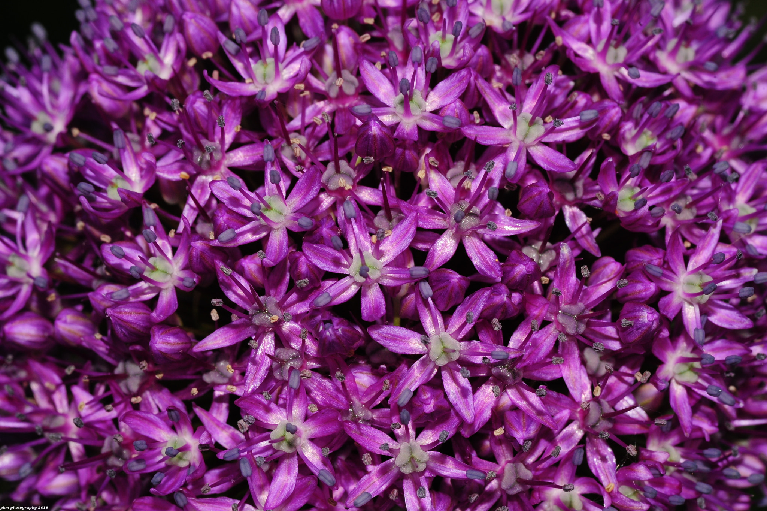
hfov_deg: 20.4
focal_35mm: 100
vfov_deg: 13.7
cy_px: 256
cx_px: 384
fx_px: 2130
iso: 800
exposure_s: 1/100
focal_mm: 100
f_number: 25
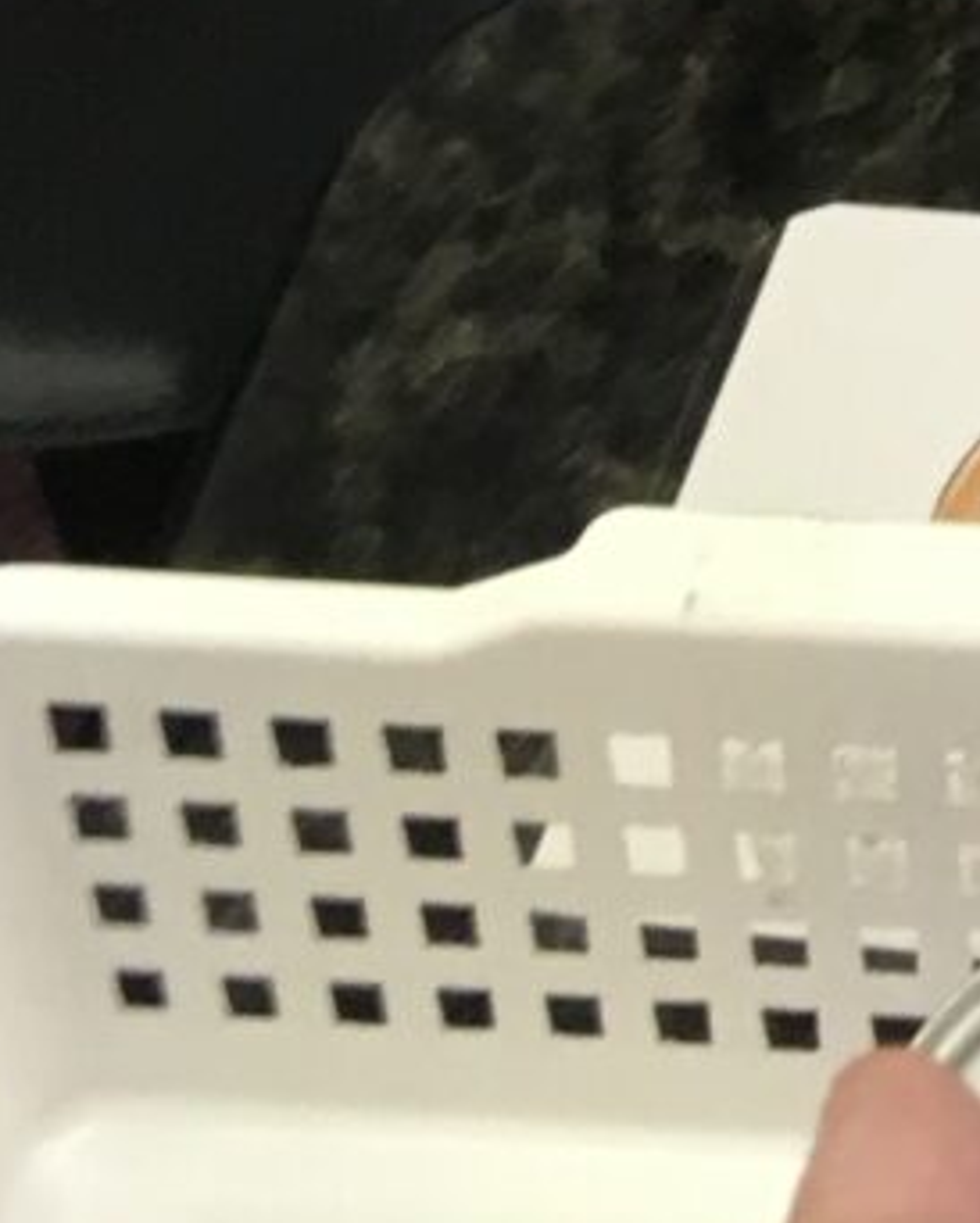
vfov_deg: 11.1
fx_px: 5397
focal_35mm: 149
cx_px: 2371
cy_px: -1577
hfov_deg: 9.3
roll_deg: -2.2
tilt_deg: -34.1
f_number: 2.2
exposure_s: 1/30
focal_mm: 4.15
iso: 80
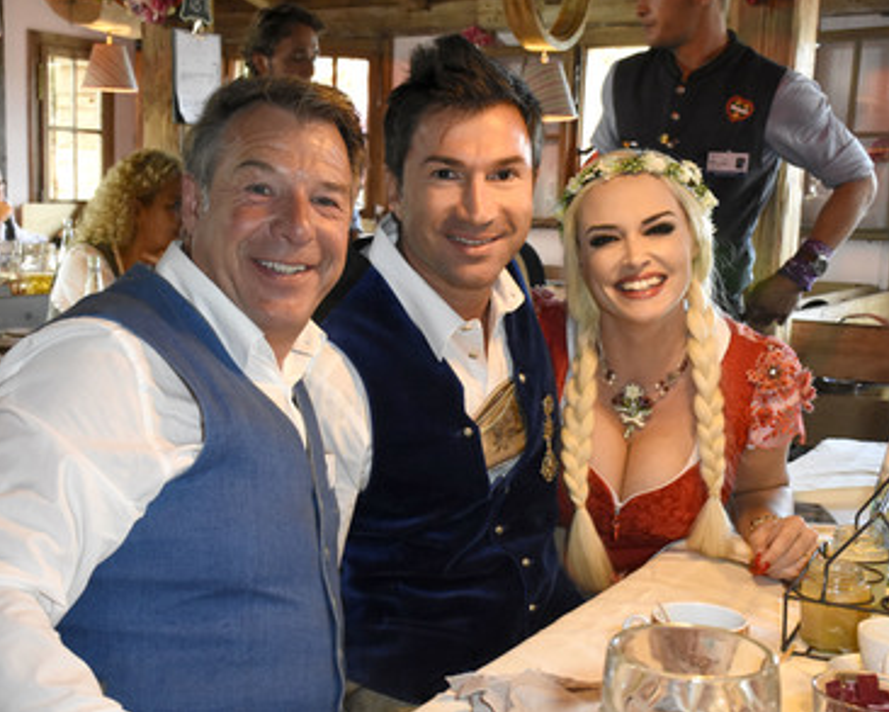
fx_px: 1369
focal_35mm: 52
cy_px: 352
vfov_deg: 29.2
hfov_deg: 35.9
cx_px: 373
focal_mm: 30
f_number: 6.3
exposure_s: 1/60
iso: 3200
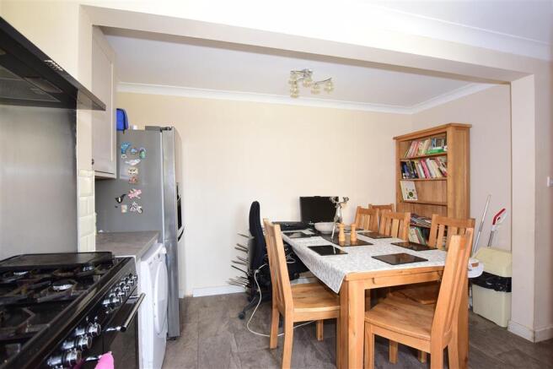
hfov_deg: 100.4
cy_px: 184
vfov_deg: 77.3
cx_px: 276
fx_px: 230
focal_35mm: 15
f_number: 5.6
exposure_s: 1/25
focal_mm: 10
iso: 400
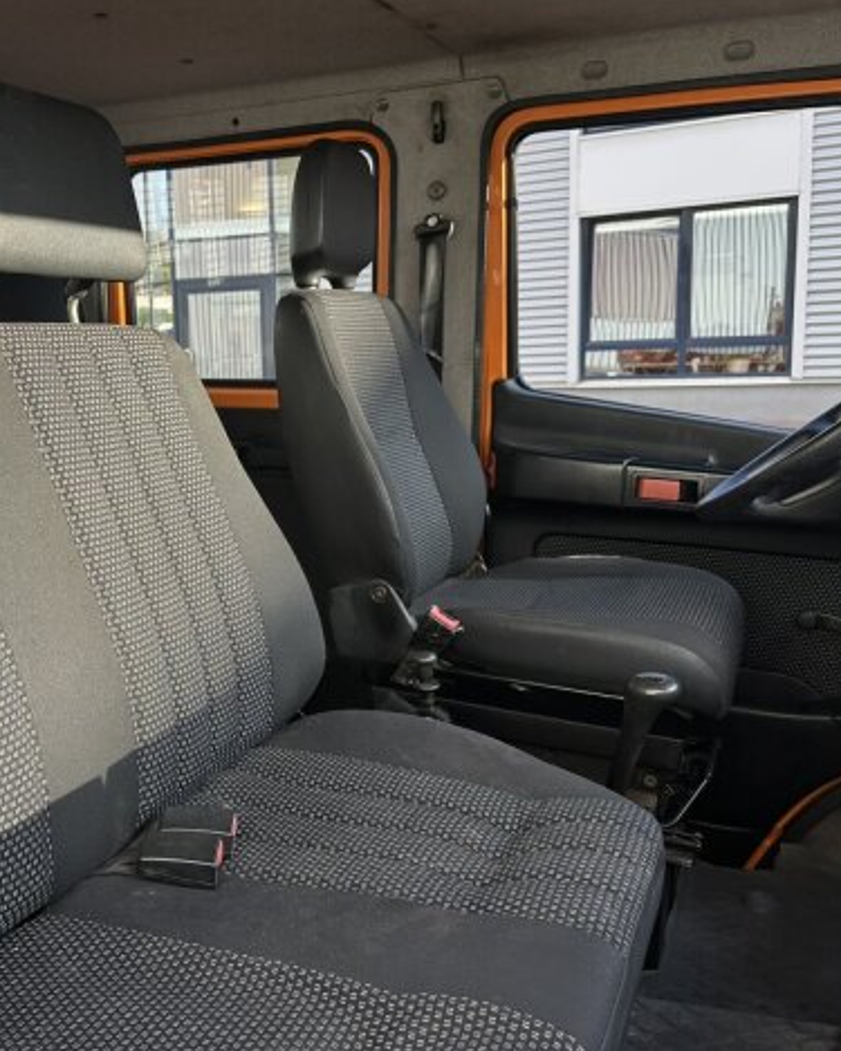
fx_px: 996
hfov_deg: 44.3
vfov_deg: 55.7
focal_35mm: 32
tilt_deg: -9.0
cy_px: 515
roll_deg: +1.7
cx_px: 211
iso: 80
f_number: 1.78
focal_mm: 6.86
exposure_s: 1/464
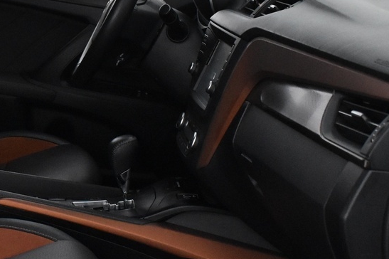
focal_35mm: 80
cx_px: -19
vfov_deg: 17.0
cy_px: 120
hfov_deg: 24.0
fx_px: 864
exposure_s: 1/60
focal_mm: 18
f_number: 4
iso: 3200
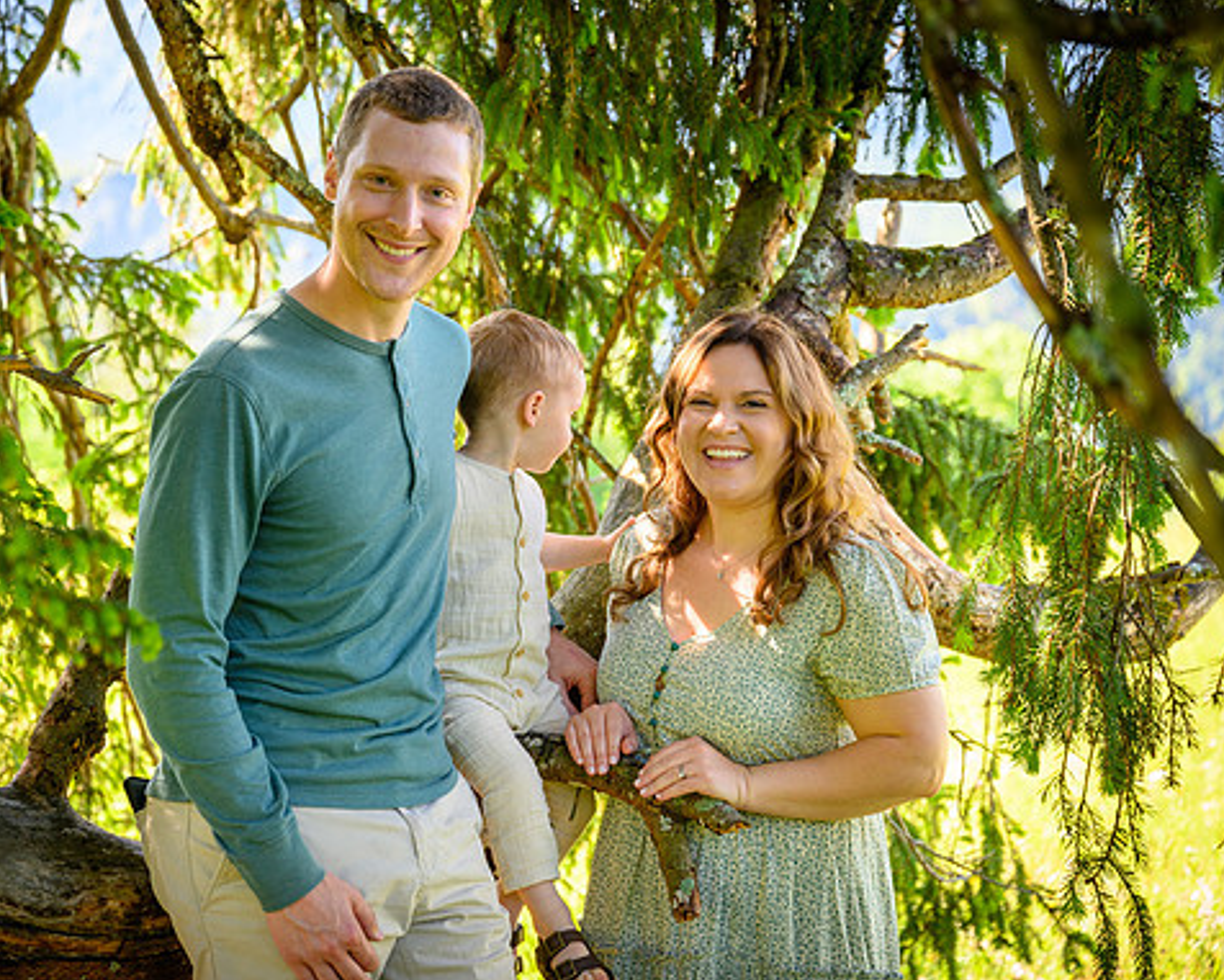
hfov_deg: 26.4
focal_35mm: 72
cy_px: 491
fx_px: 2609
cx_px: 514
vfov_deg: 21.3
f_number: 3.2
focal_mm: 63
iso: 100
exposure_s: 1/125
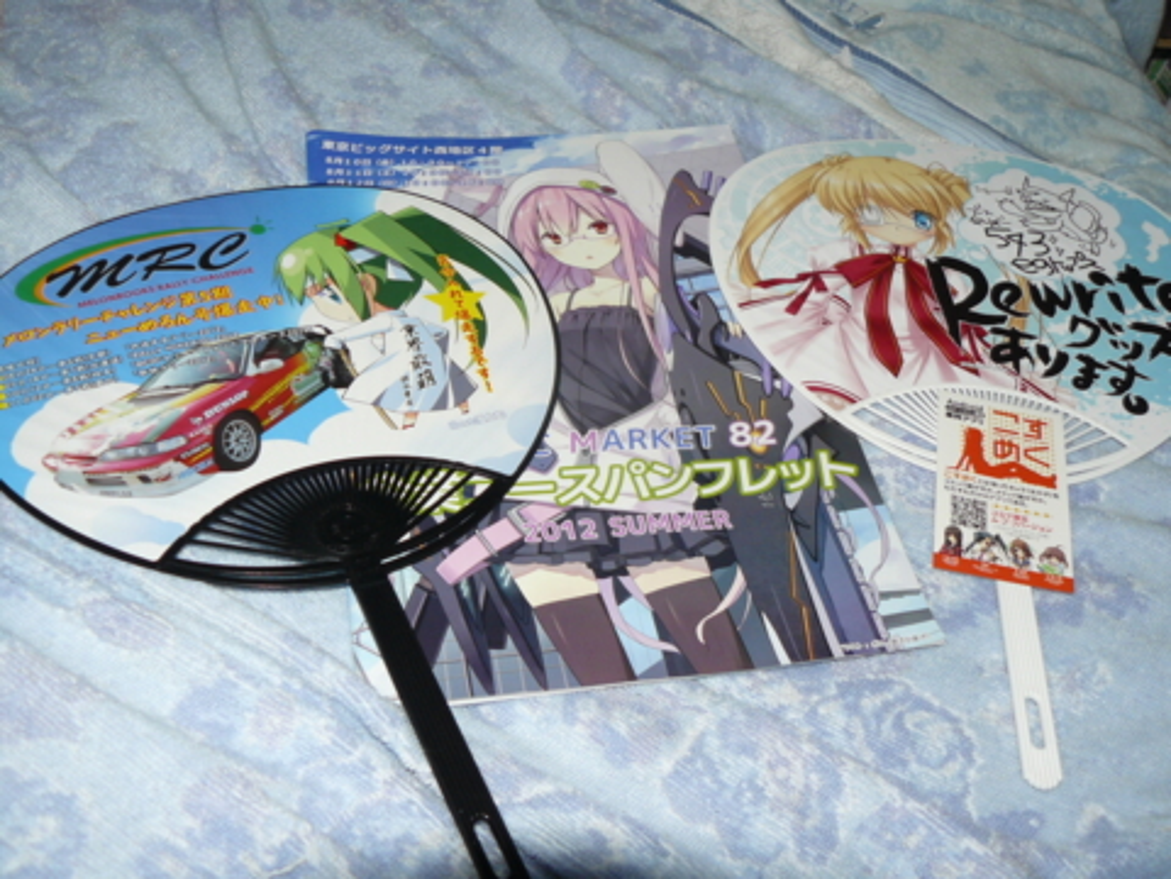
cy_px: 440
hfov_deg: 51.4
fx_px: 1218
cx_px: 586
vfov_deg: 39.7
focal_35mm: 36
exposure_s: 1/30
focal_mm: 6
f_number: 2.8
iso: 100
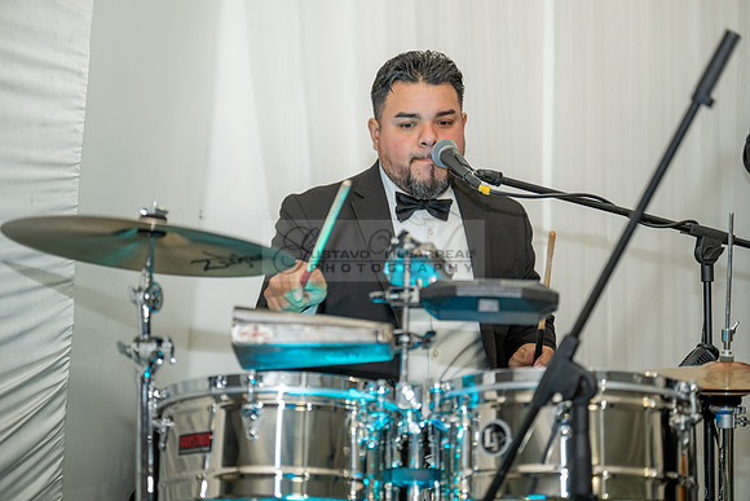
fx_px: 1459
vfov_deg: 19.5
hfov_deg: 28.8
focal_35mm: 70
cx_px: 375
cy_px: 250
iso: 1000
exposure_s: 1/160
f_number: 2.8
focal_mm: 70
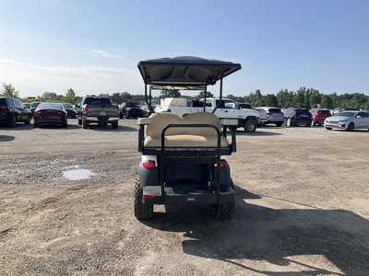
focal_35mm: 29
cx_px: 184
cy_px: 138
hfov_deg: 61.7
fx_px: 309
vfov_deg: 48.2
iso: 25
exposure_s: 1/1984
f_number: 1.8
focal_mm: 3
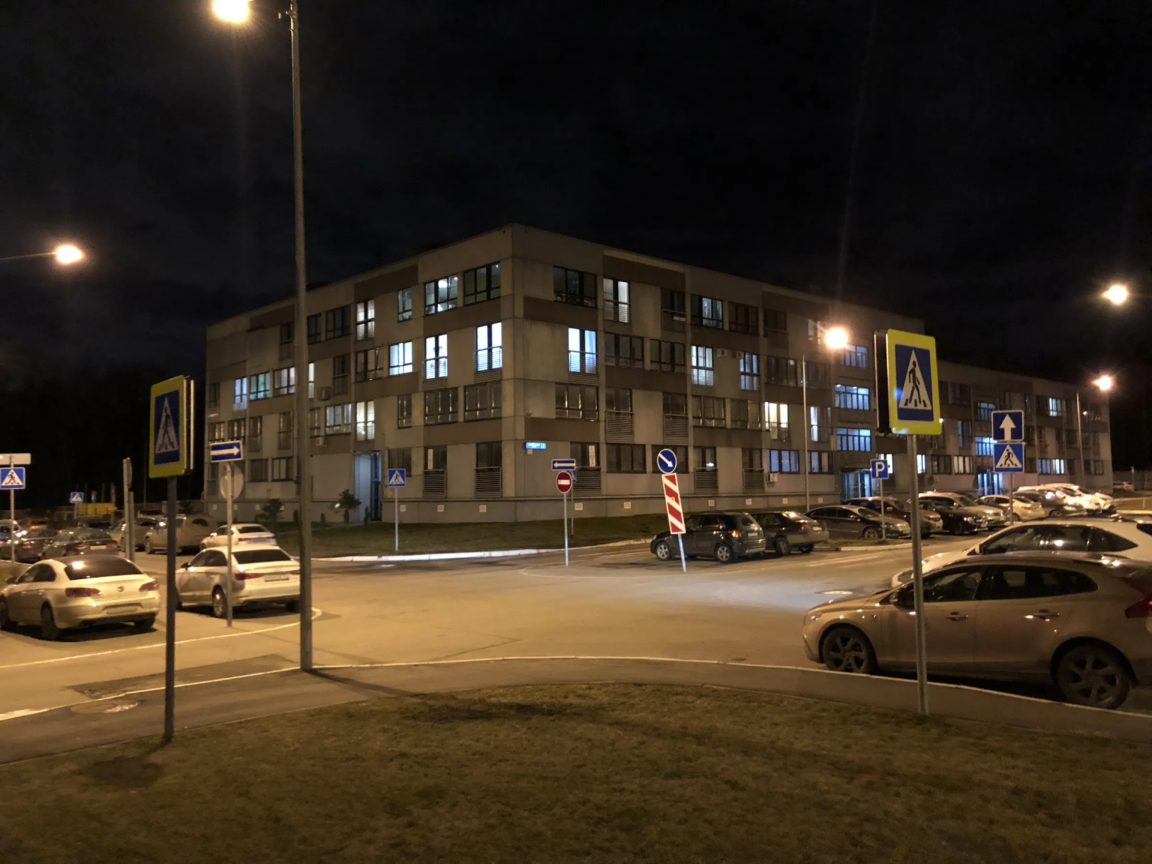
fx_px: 932
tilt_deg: +3.7
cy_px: 432
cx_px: 576
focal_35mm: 28
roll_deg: +0.9
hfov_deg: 63.4
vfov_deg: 49.7
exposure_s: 1/4
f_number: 1.8
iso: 125
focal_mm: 4
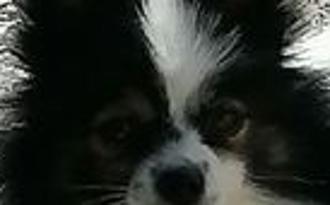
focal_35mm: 571
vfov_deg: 2.3
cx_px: 294
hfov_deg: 3.7
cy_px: 400
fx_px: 5125
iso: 50
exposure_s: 1/1391
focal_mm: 3.62
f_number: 1.8
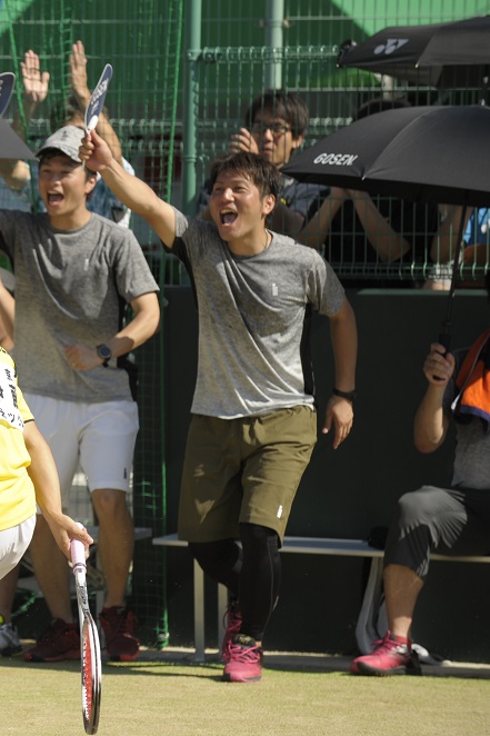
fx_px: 6169
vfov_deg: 6.8
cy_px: 367
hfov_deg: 4.5
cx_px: -58
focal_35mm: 302
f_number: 5.6
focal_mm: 200
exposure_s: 1/2500
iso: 400
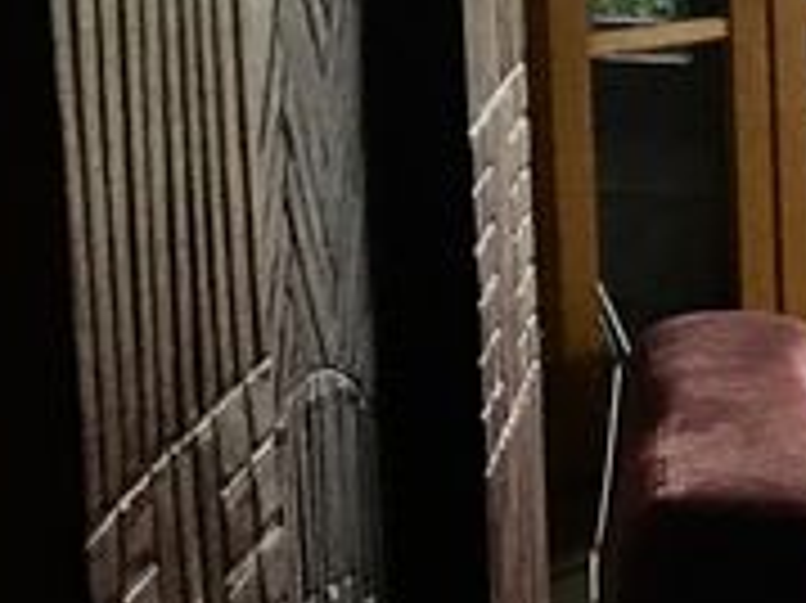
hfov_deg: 10.0
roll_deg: +1.1
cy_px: 18
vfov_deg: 9.1
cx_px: 2188
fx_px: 3769
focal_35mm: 162
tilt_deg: -5.8
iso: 40
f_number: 2.2
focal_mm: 4.15
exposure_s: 1/17
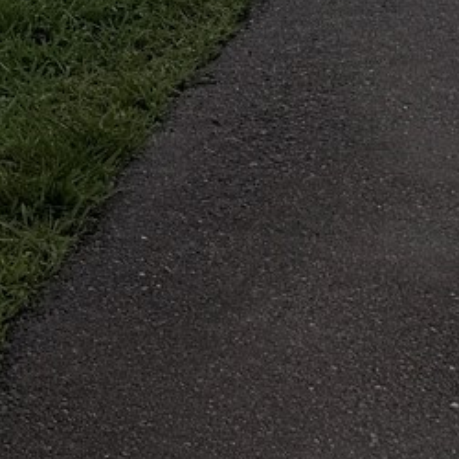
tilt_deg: +1.2
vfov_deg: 11.0
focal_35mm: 136
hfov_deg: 10.2
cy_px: -602
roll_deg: +0.2
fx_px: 2040
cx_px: -824
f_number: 1.78
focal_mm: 6.76
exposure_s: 1/10309
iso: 80
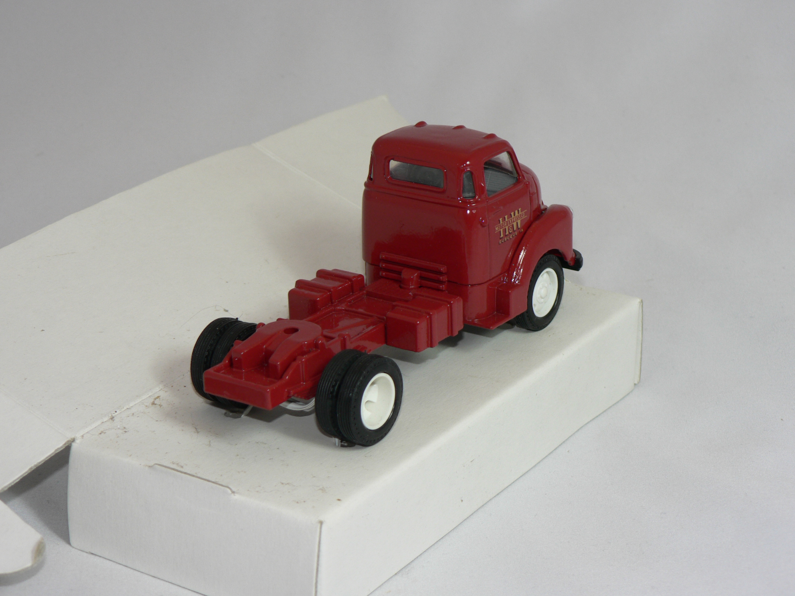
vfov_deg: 18.0
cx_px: 398
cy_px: 298
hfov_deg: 23.8
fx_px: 1883
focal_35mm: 82
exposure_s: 1/60
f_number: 3.2
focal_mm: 13.7
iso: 80
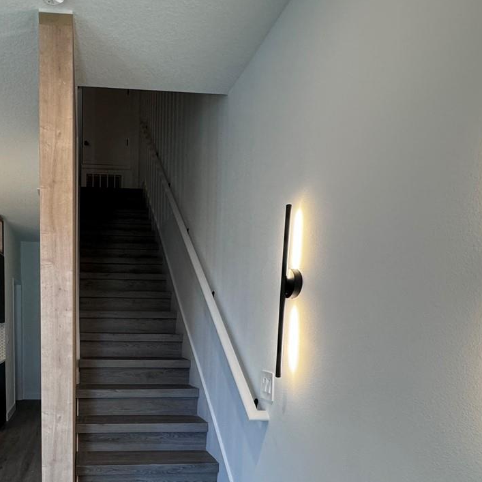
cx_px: 119
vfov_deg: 54.6
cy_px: 361
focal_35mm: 28
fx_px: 441
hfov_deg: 54.5
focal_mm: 2.22
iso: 250
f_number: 2.2
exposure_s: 1/120
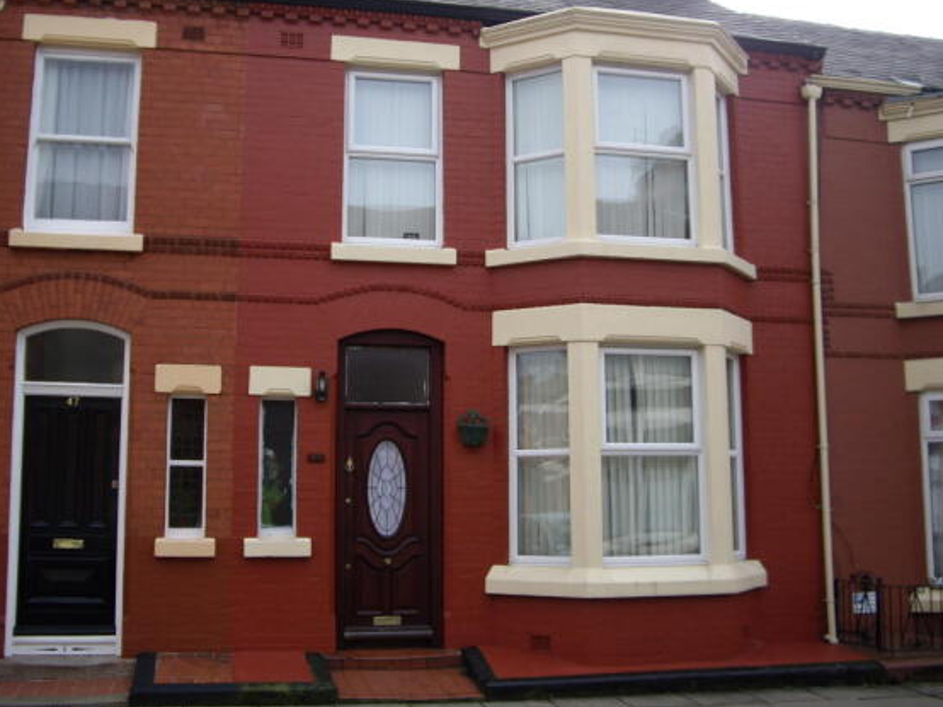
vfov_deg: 35.9
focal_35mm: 40
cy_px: 336
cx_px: 486
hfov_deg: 46.8
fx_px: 1089
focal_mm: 7.9
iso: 50
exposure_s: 1/320
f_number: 2.8
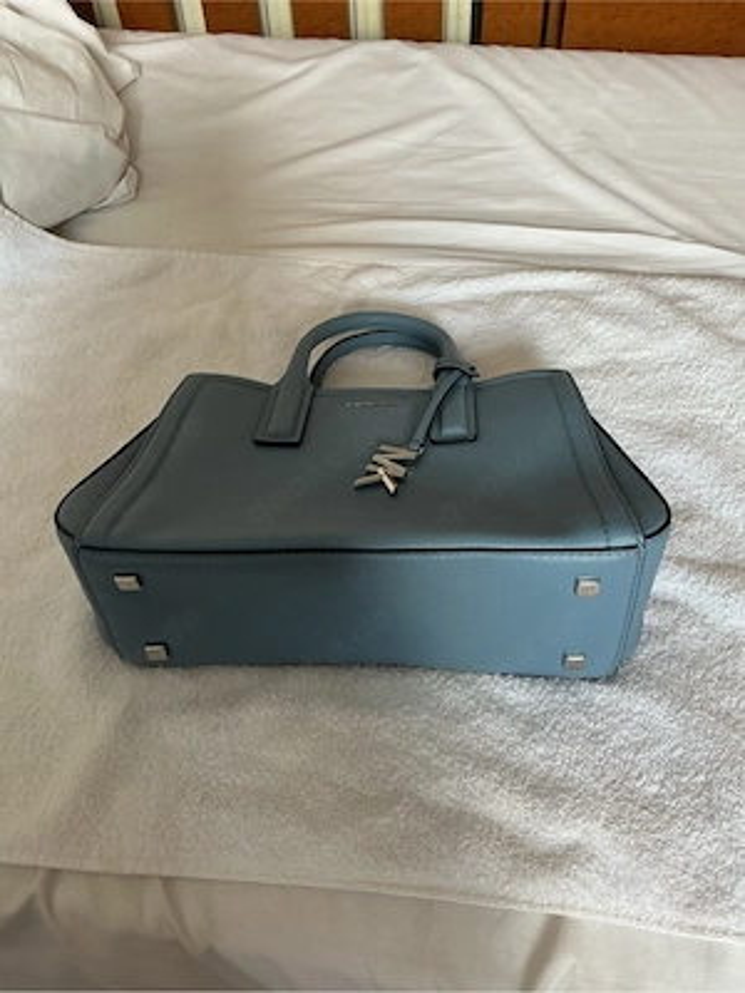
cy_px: 496
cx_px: 372
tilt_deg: -49.4
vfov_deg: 61.7
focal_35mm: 29
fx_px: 832
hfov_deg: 48.2
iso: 100
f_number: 1.8
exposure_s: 1/50
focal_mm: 3
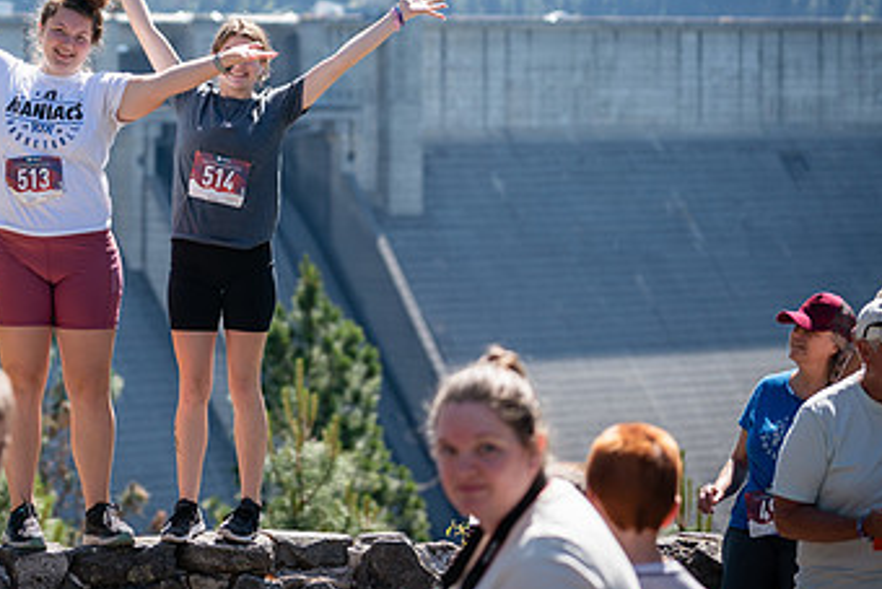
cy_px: 154
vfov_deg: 7.2
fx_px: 4706
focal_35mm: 192
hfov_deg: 10.7
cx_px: 180
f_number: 4
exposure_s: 1/500
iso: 125
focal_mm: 111
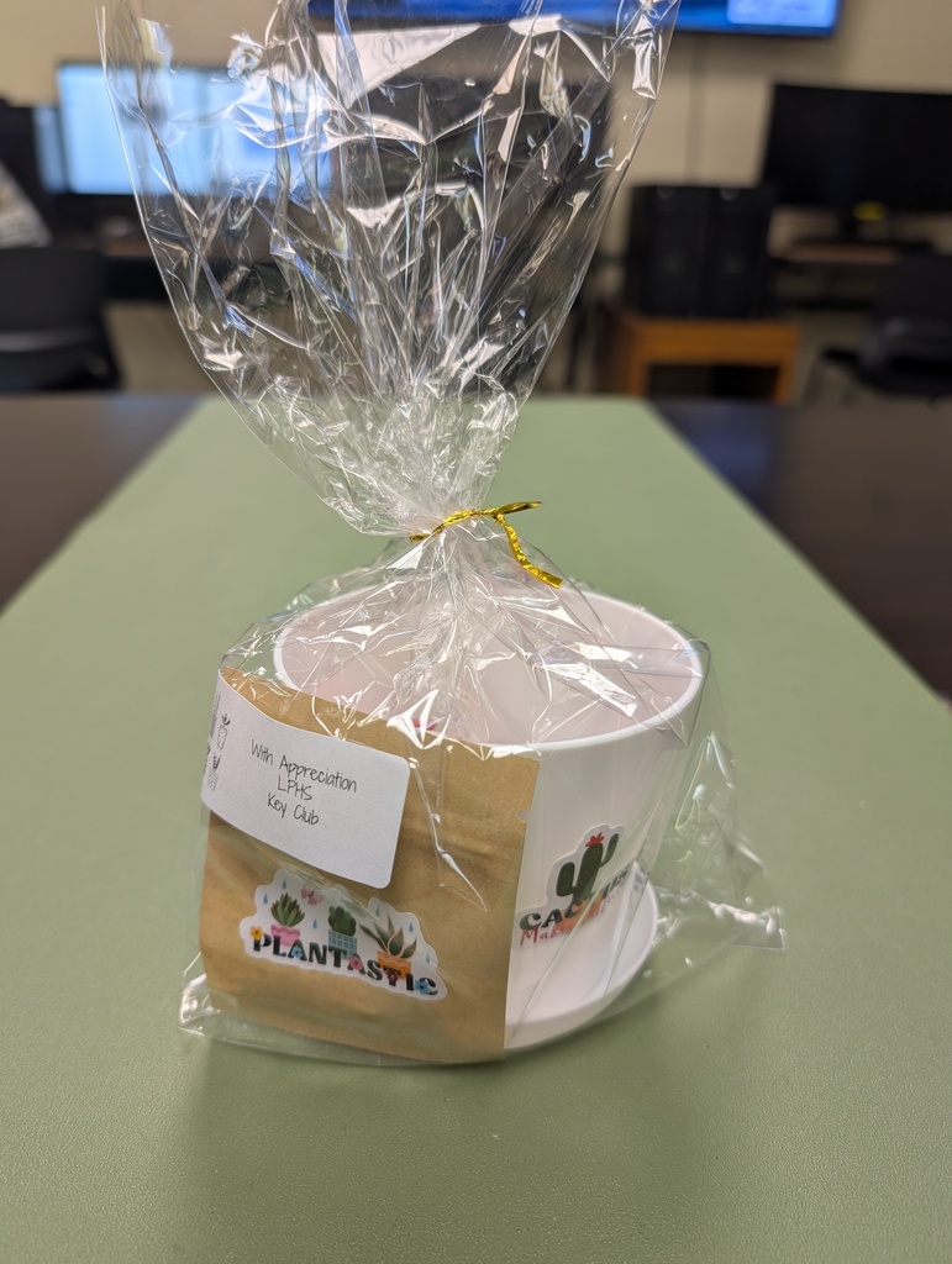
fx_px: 878
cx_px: 476
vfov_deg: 71.5
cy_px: 632
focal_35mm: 24
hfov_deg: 56.9
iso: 19
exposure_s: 1/165
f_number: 1.68
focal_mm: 6.9
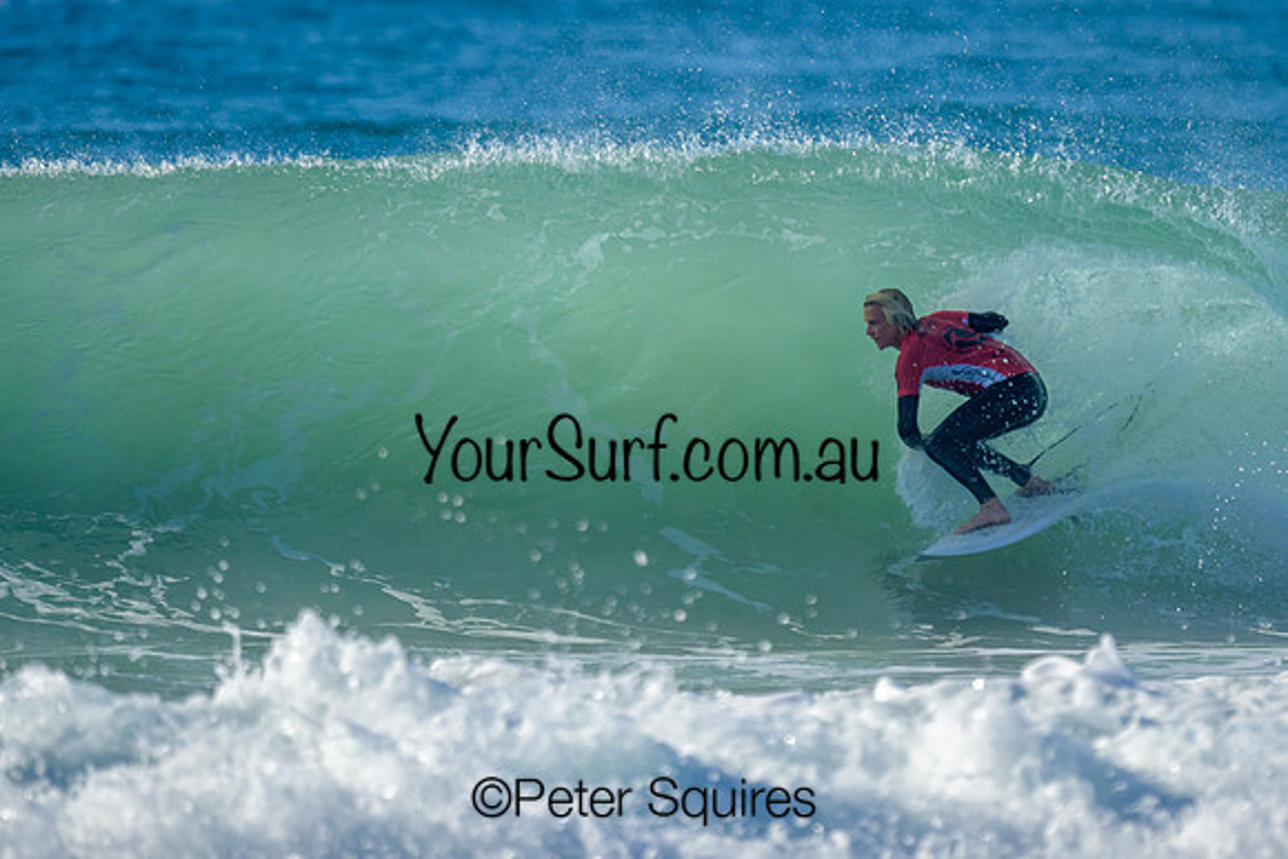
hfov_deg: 1.9
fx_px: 39327
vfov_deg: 1.3
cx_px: 738
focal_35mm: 1099
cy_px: 360
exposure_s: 1/2000
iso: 320
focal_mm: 800
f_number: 6.3
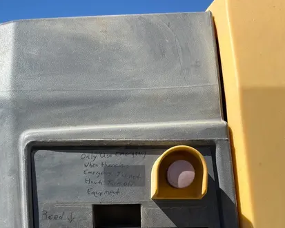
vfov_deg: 30.1
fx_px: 380
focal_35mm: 45
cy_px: 250
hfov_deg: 41.1
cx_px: 137
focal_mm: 5.1
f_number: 1.6
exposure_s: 1/3049
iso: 50
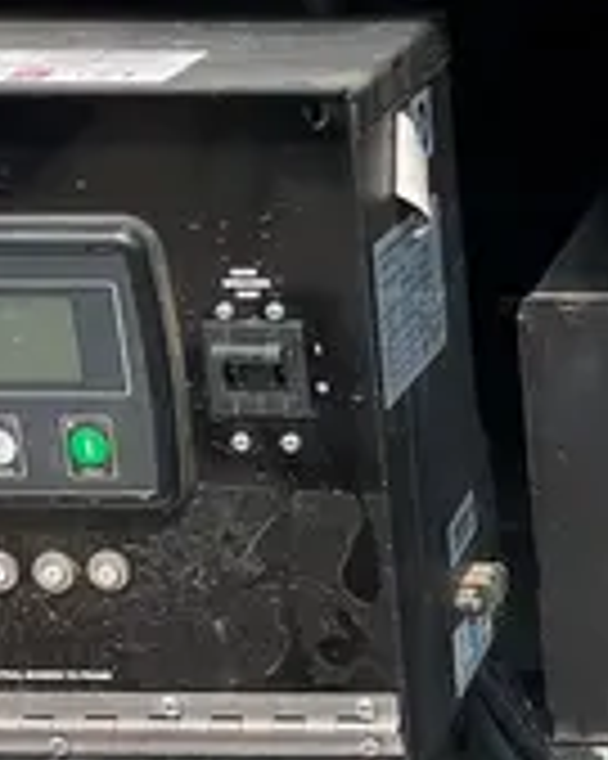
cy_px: 546
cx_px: 964
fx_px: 2476
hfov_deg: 13.1
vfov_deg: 17.4
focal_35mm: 110
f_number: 1.6
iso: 50
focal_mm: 5.1
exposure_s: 1/3311
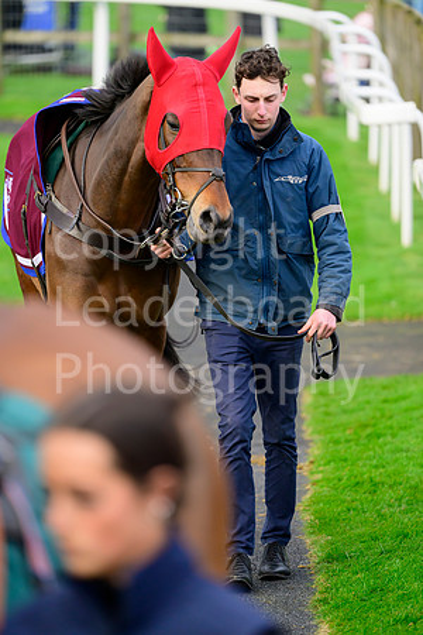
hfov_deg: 4.4
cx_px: 212
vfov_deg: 6.6
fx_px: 5463
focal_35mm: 310
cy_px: 318
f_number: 5.3
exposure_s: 1/1000
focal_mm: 310
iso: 1250
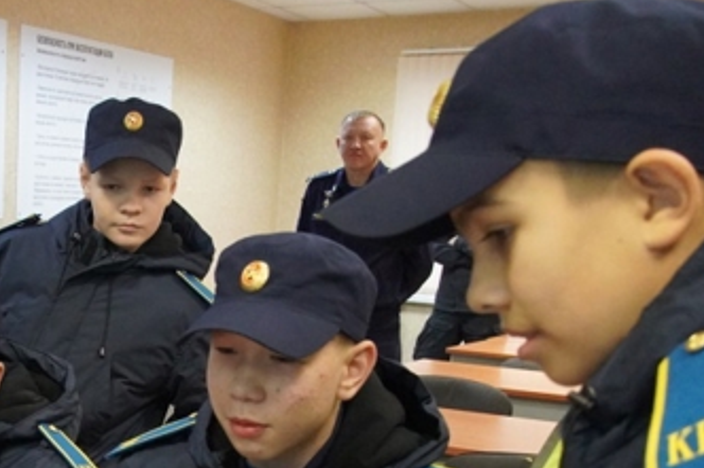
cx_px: 84
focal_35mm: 61
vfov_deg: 21.6
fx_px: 1192
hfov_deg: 31.5
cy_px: 438
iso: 6400
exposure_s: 1/160
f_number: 4
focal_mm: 18
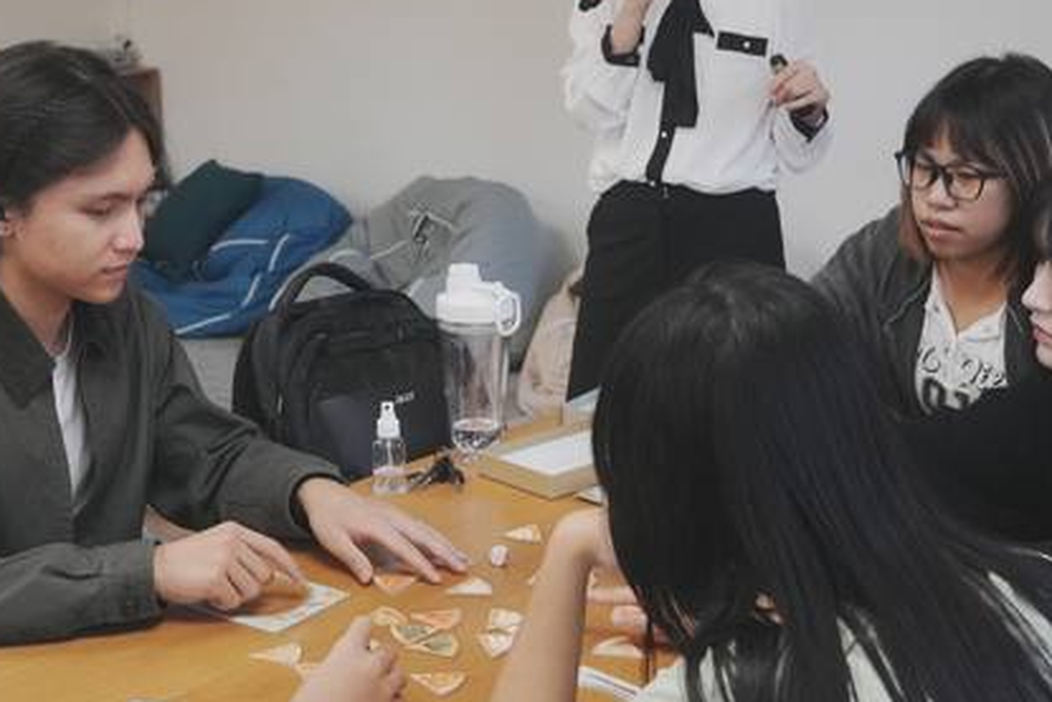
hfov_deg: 33.9
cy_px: 366
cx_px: 446
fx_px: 1725
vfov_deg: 23.0
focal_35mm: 59
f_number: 5.6
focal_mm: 35
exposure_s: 1/200
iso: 2500
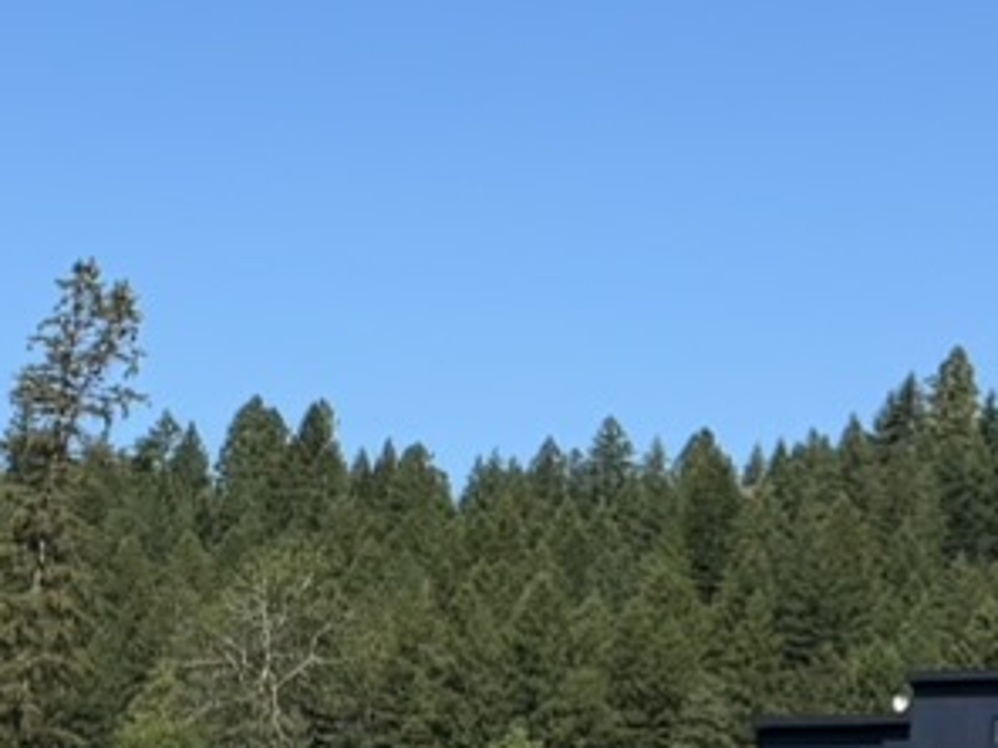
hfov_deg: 9.4
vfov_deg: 7.9
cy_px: 1496
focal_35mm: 180
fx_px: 5190
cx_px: -1649
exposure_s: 1/3413
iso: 50
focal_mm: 5.96
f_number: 1.6
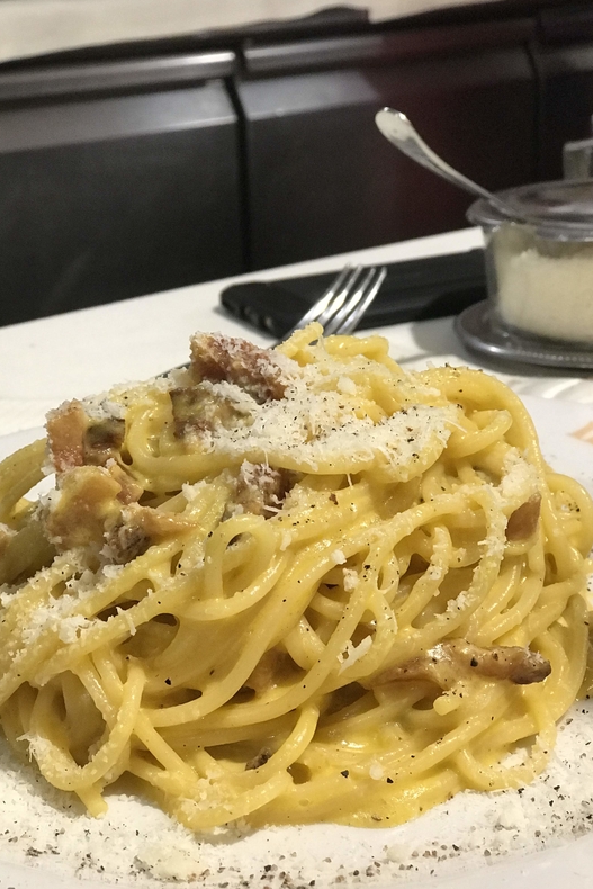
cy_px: 442
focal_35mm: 60
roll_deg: +2.5
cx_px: 276
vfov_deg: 33.4
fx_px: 1482
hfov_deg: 22.6
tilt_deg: -20.4
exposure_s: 1/50
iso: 200
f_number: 2.8
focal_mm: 6.6
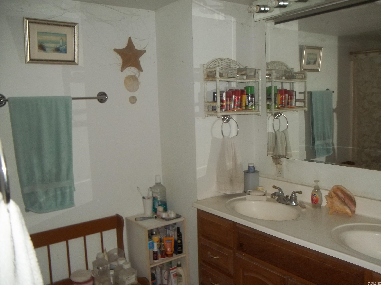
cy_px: 142
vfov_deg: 42.9
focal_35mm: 33
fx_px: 363
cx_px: 190
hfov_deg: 55.4
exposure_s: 1/30
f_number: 3.3
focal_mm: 5.9
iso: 160
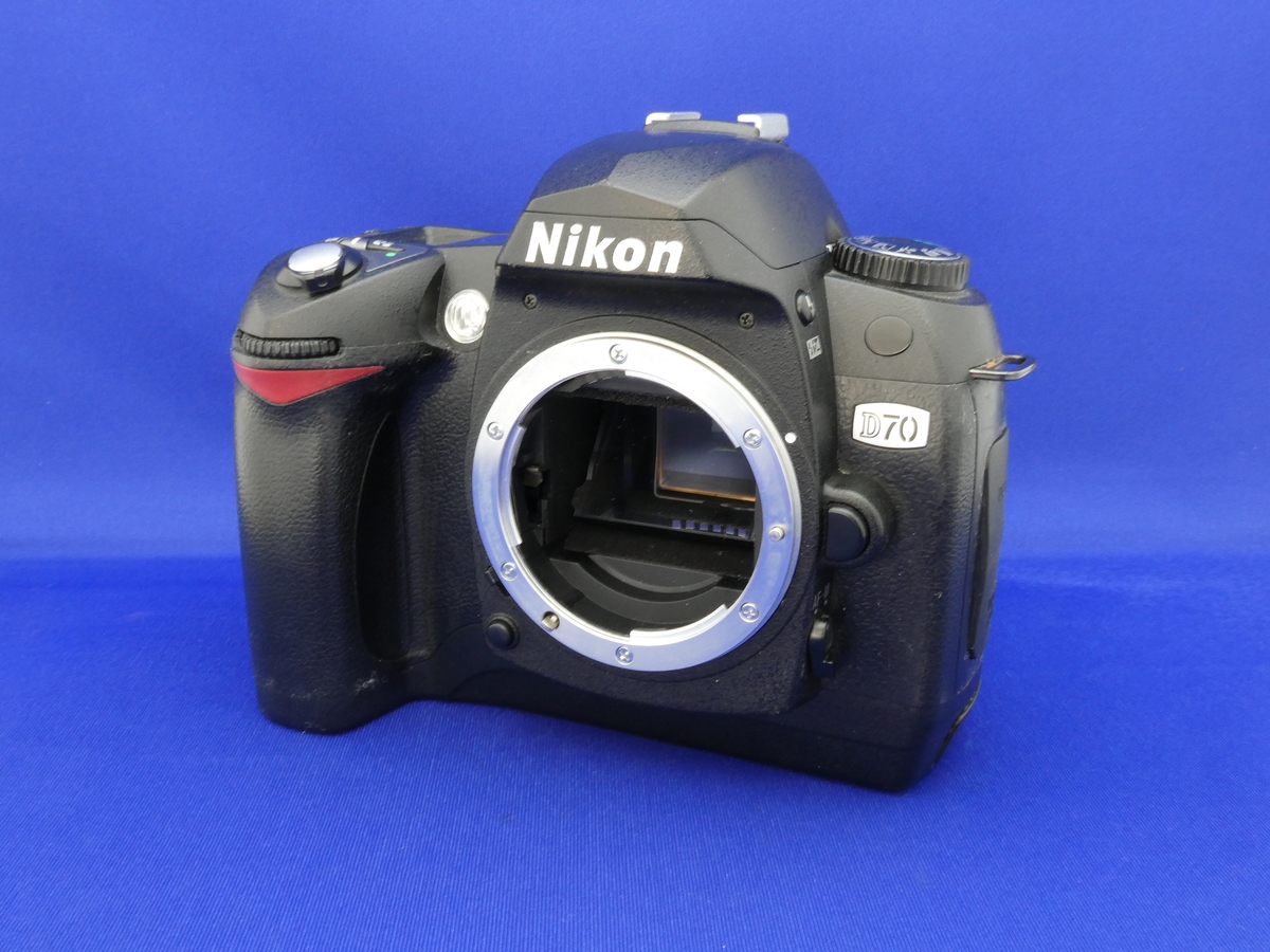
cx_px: 635
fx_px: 1211
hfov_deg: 55.4
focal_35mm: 33
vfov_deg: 42.9
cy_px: 476
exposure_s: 1
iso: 200
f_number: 8
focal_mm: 5.8
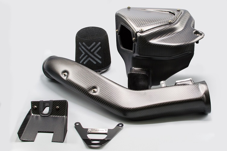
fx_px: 331
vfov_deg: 25.7
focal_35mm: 52
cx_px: 114
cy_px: 76
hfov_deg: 37.9
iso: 800
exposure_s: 1/125
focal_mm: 35
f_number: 7.1
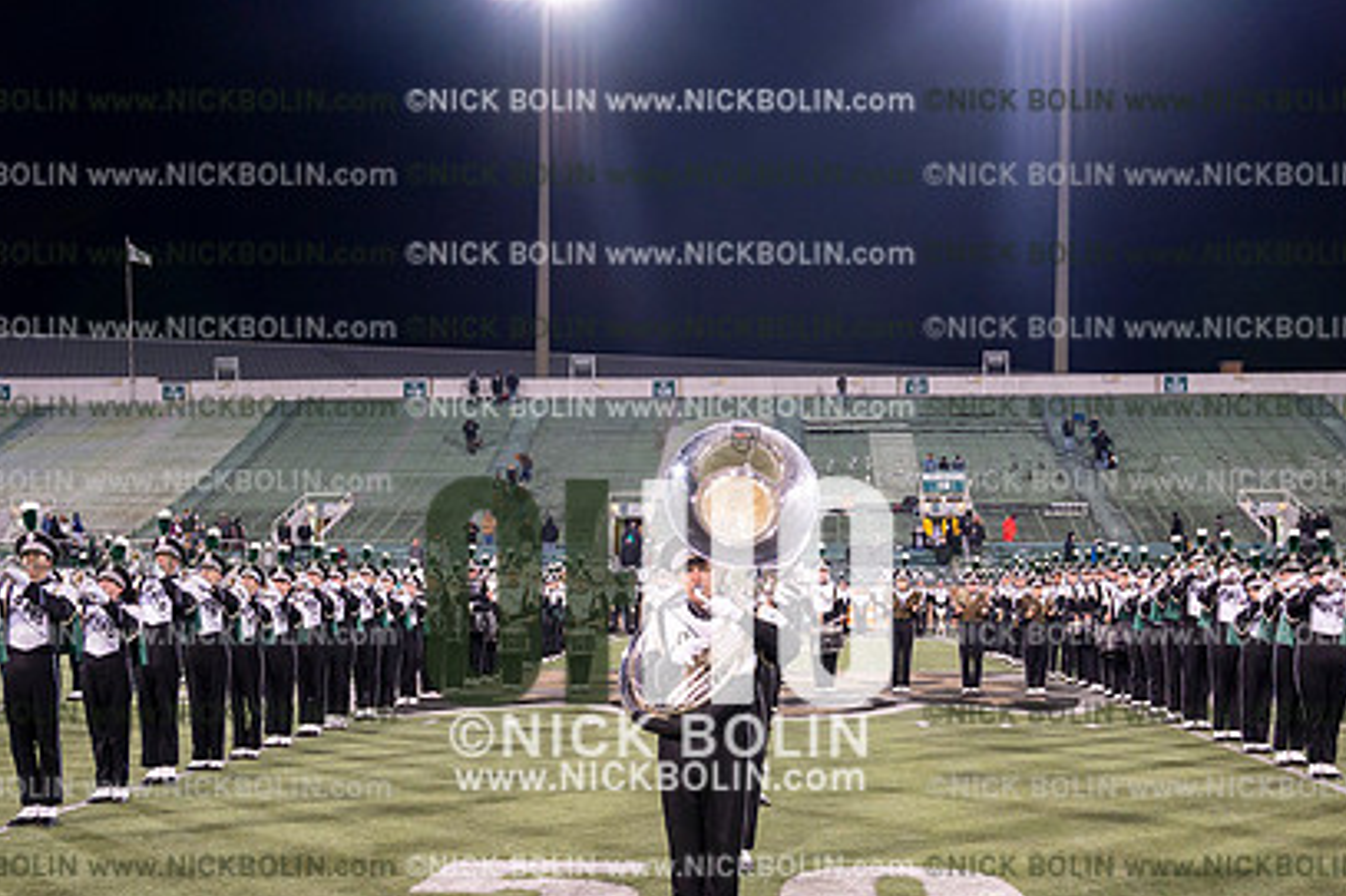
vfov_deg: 28.3
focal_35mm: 47
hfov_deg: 41.9
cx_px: 658
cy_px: 635
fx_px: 1756
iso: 5000
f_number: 4.5
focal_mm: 33
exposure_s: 1/640
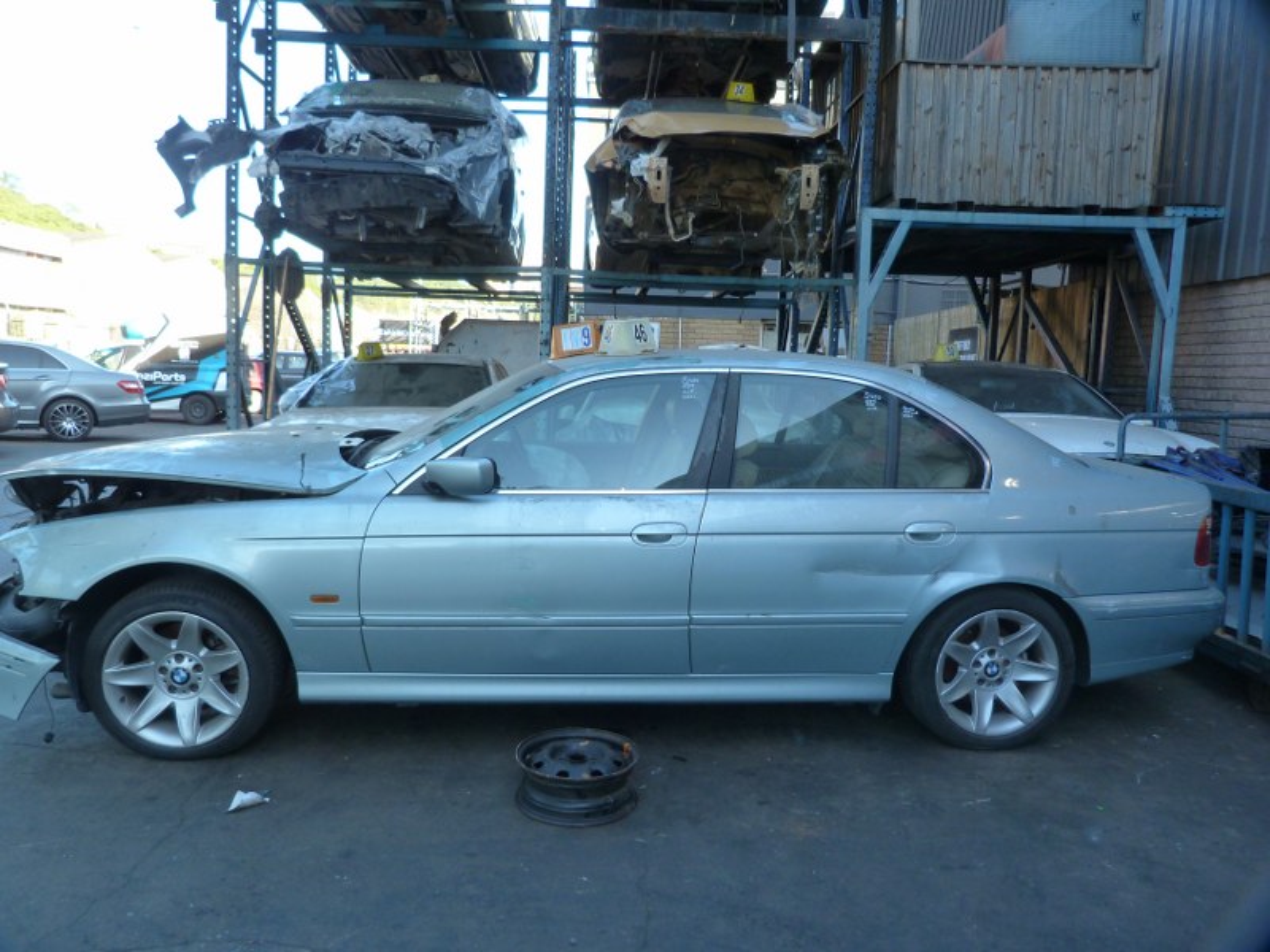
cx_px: 635
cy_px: 476
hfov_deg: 69.4
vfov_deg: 54.9
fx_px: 917
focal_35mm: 25
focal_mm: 4.5
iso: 125
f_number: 2.8
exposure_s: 1/80
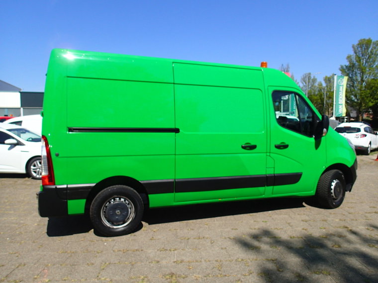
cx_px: 189
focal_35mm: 25
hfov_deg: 69.4
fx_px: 273
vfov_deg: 54.9
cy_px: 142
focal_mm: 4.5
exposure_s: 1/250
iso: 100
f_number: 8
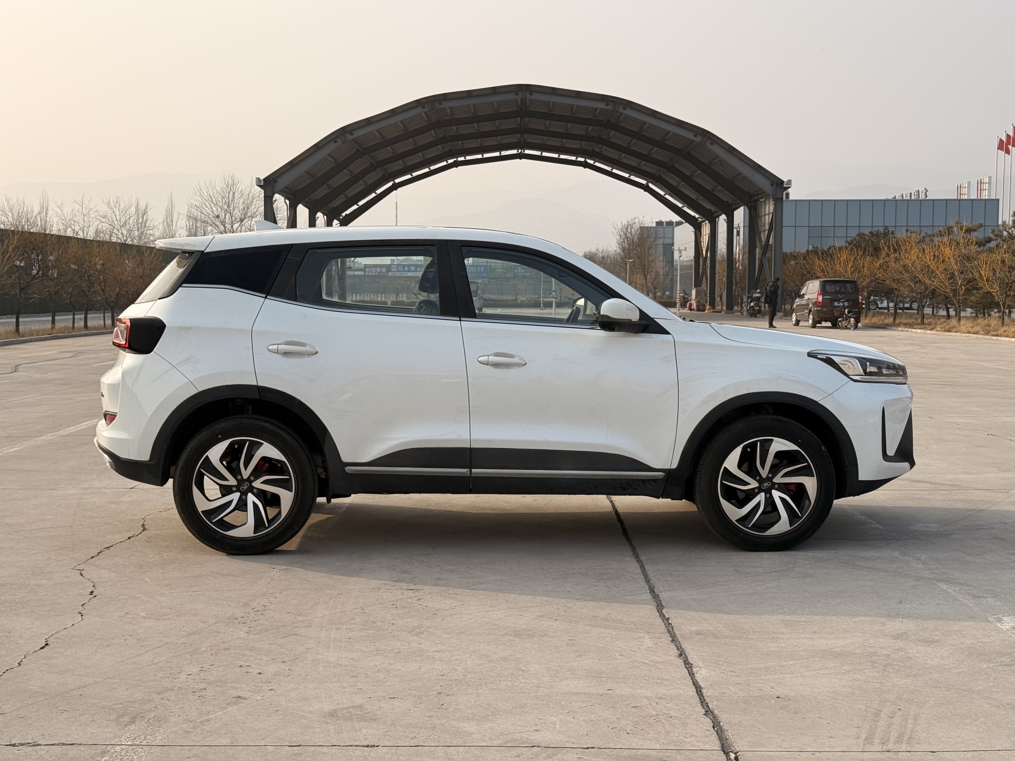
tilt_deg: -2.3
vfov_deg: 30.3
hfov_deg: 39.7
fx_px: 1407
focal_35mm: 48
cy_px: 380
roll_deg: -0.5
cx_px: 508
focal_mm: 6.76
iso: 80
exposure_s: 1/4098
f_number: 1.78
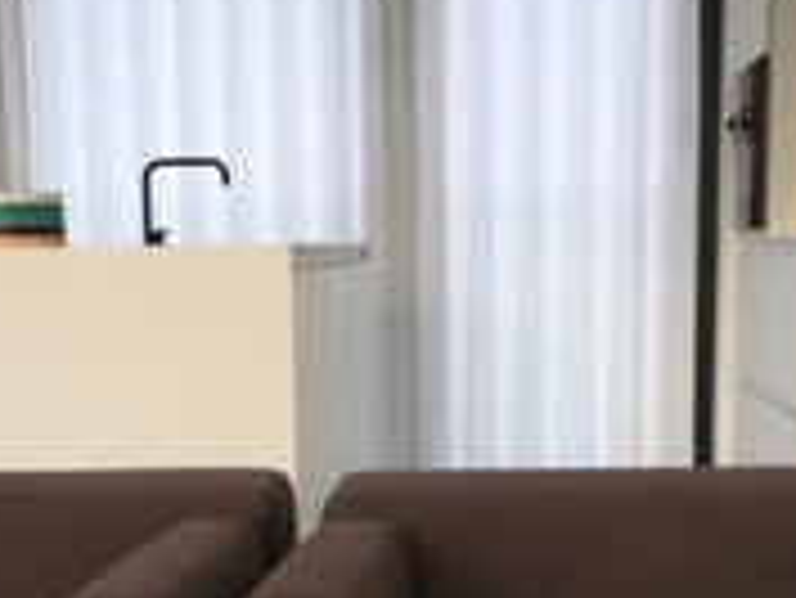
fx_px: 1933
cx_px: 360
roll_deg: +0.0
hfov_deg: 23.3
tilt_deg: -11.6
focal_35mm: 84
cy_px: 652
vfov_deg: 17.0
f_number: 2.2
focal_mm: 4.15
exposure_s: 1/33
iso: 40
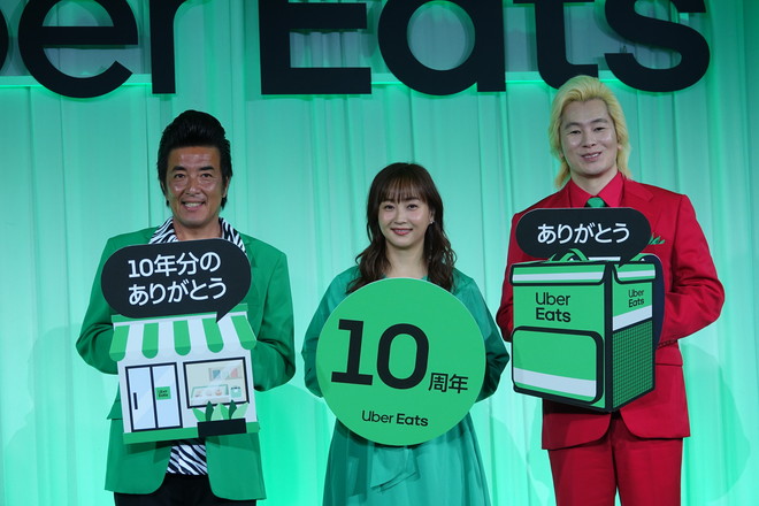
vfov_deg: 9.2
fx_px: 3141
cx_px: 380
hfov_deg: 13.8
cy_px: 253
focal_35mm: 149
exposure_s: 1/160
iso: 500
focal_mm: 54.57
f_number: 4
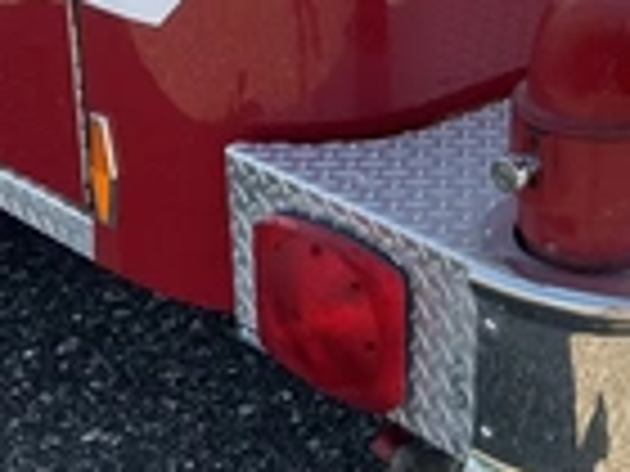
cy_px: 45
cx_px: 684
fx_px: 1511
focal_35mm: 83
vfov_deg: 17.5
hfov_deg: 22.3
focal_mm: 3
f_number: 1.8
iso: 25
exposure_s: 1/529
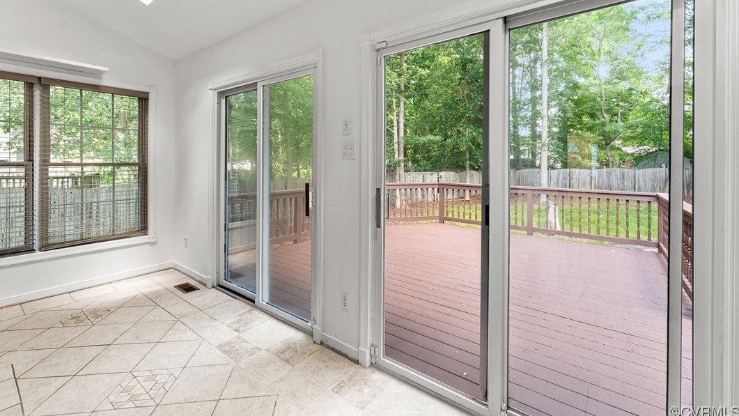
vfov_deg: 70.1
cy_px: 175
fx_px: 294
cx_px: 365
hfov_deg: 103.0
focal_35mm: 15
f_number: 7.1
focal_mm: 14
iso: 1000
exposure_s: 1/60
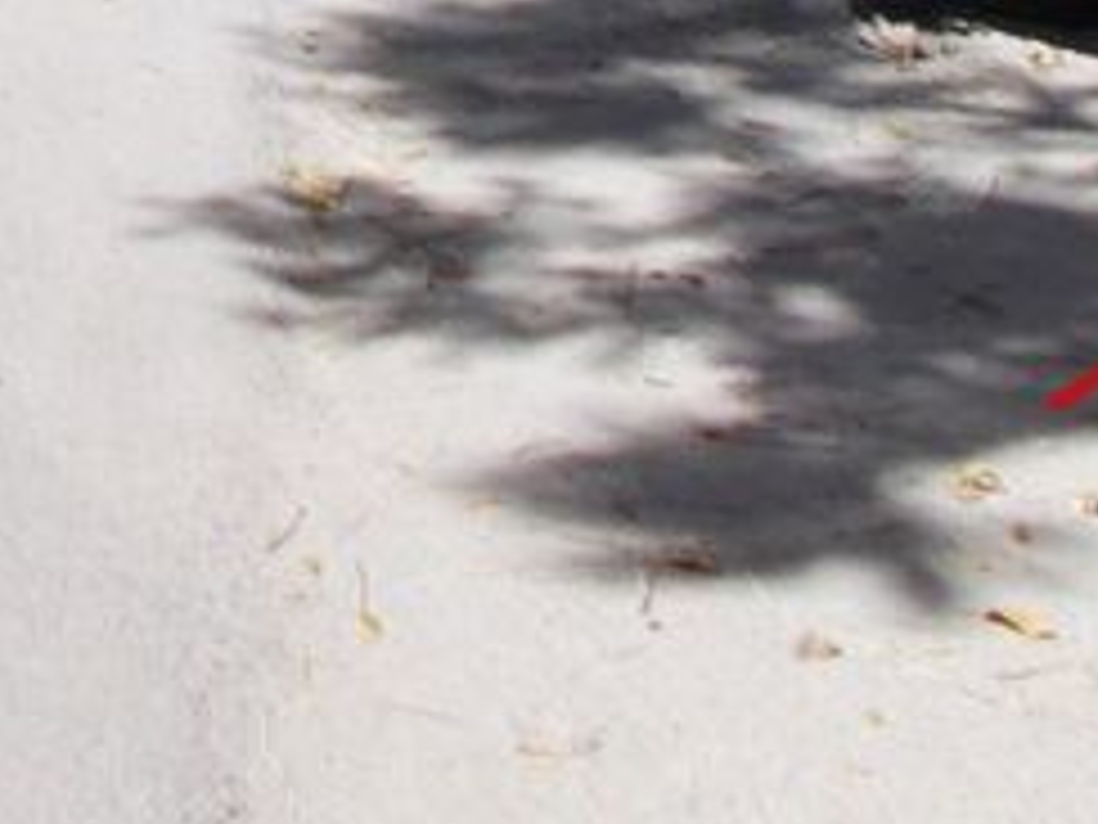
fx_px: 3648
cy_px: -991
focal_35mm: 115
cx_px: -526
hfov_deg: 15.8
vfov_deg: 11.3
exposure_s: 1/125
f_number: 8
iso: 80
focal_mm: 4.6
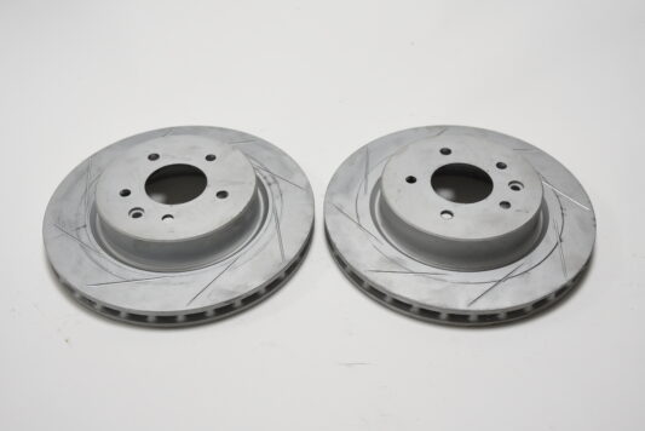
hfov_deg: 44.9
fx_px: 780
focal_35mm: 44
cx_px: 322
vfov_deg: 30.9
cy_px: 216
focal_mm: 29
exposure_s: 1/100
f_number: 2.8
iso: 320
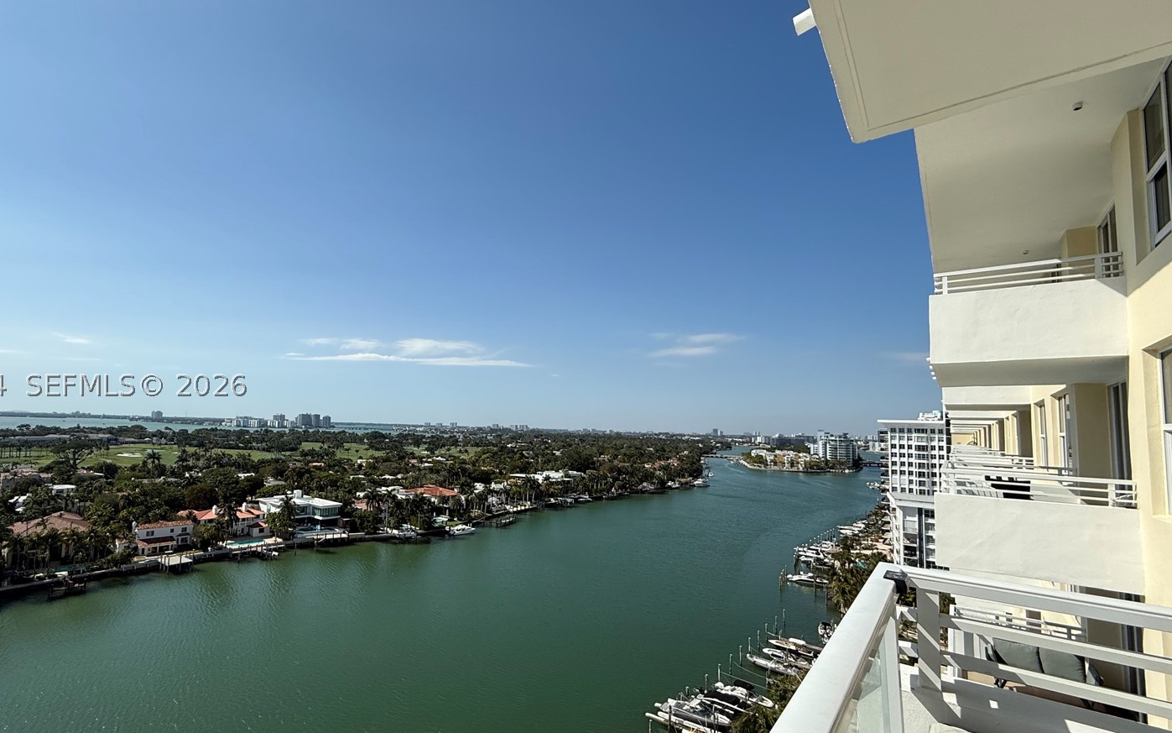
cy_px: 385
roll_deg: -1.7
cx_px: 503
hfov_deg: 93.8
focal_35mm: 17
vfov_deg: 68.0
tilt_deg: +4.5
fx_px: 543
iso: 50
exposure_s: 1/3289
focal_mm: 2.22
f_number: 2.2
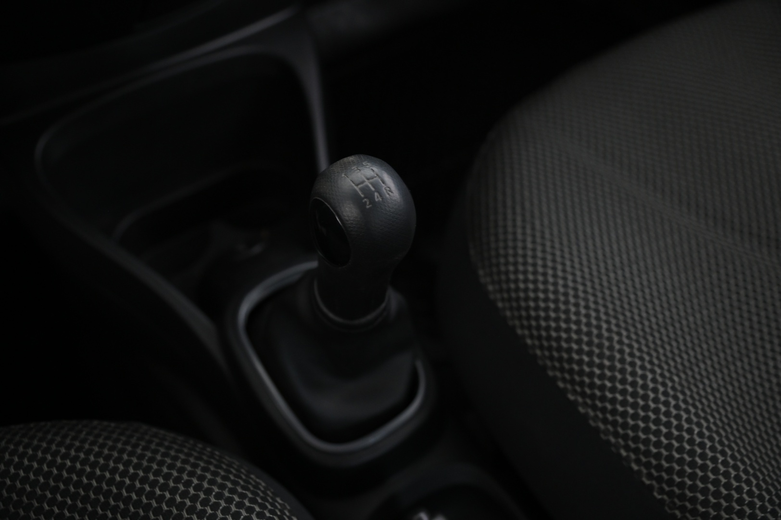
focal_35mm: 44
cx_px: 390
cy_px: 260
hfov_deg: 44.5
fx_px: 954
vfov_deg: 30.5
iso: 2000
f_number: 4
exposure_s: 1/10
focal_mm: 44
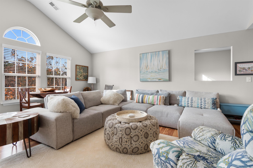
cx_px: 126
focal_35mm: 16
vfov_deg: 73.7
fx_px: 112
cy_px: 84
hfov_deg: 96.7
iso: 100
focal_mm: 11
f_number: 4.8
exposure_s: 1/8
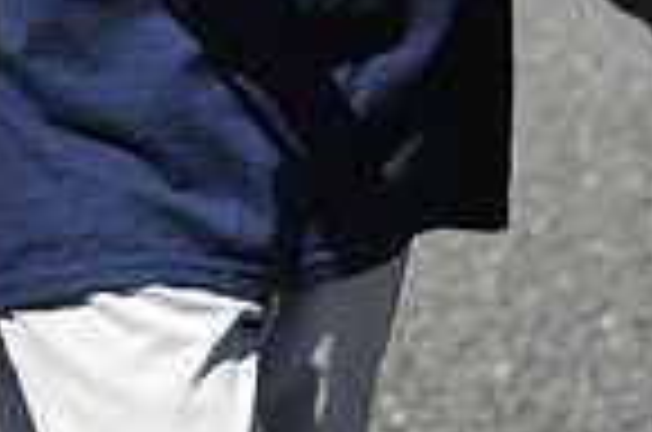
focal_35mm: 280
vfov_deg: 4.8
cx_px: -612
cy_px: -410
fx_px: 5060
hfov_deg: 7.1
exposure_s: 1/800
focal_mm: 70
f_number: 5
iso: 200
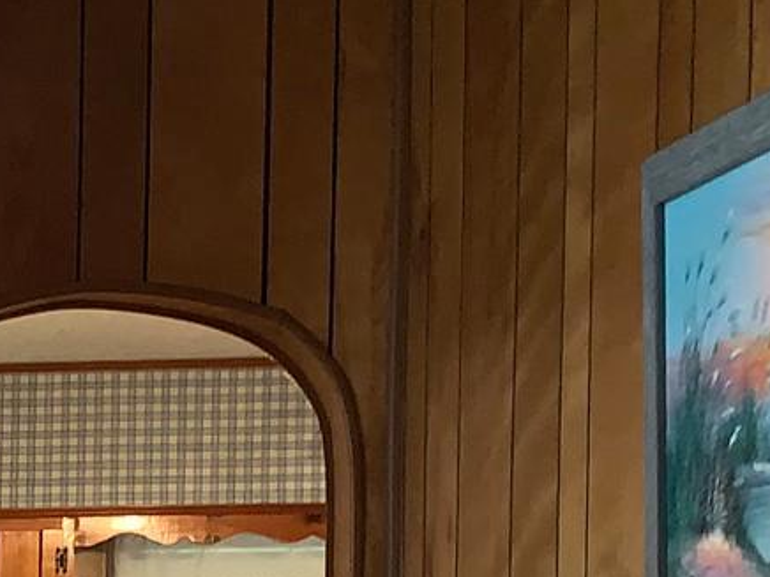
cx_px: -812
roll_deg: +0.2
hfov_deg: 13.6
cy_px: 981
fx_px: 2714
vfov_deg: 11.4
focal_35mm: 122
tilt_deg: -3.4
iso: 64
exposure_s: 1/10
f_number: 1.8
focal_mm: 4.25
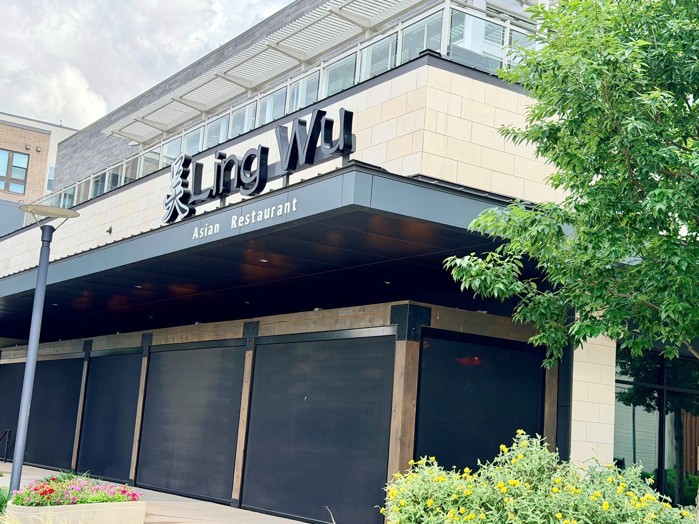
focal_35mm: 51
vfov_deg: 28.6
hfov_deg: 37.5
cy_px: 269
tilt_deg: +11.9
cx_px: 354
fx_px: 1030
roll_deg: -5.0
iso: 64
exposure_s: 1/1222
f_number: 1.78
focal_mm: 6.76
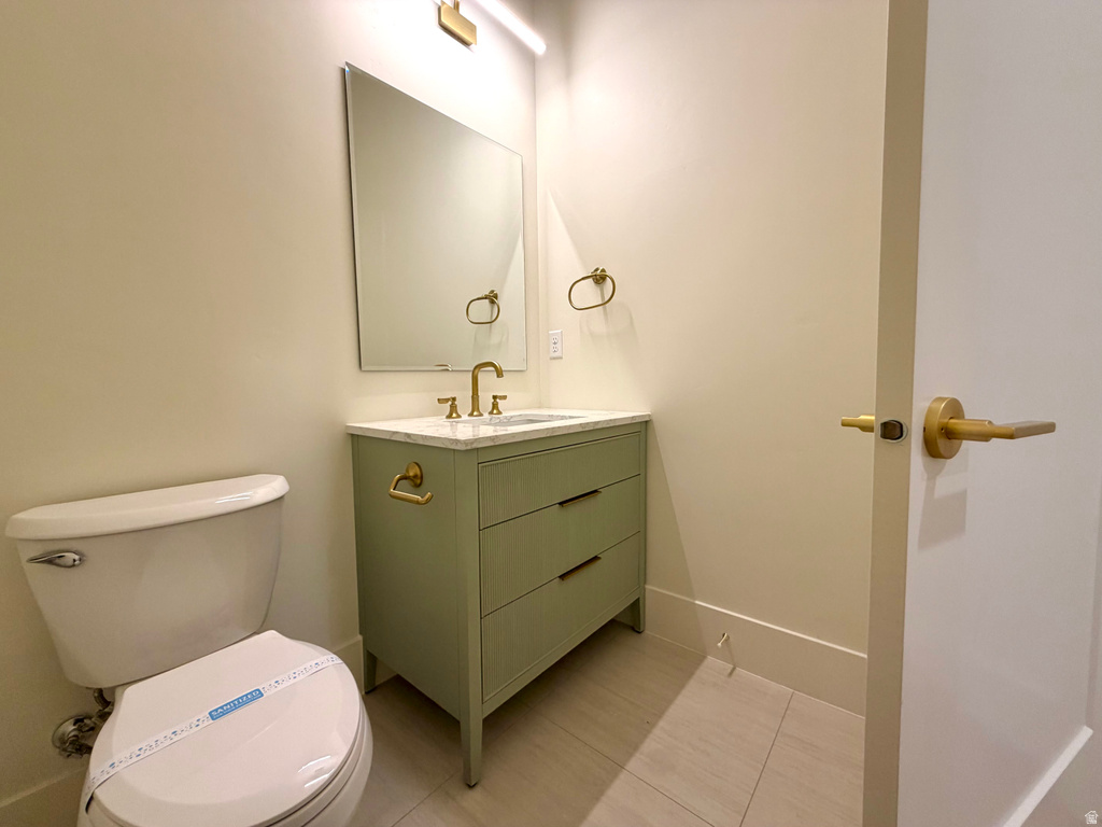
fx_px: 446
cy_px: 414
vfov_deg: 85.7
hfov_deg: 102.1
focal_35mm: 14
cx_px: 551
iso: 160
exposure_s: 1/60
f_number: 2.2
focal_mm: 2.22
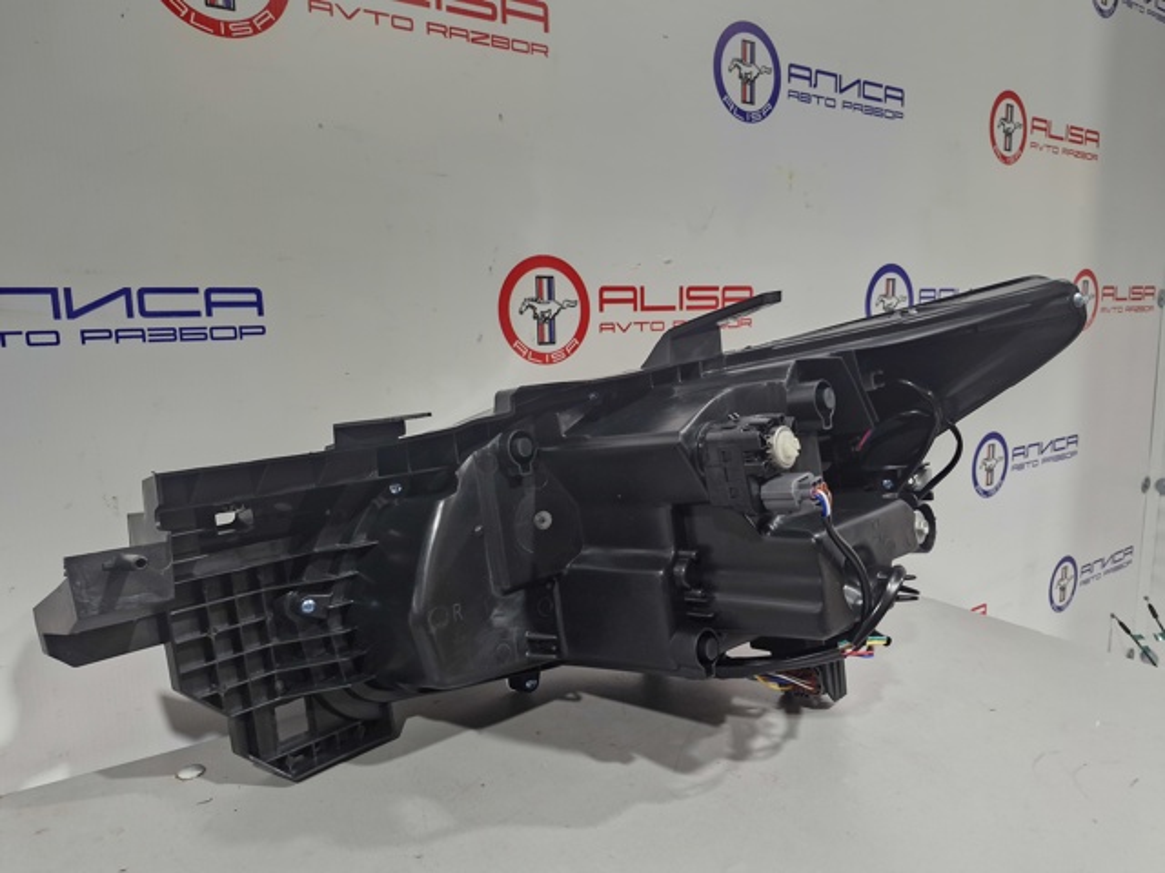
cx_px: 582
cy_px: 436
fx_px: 774
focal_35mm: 23
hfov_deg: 73.9
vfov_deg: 58.9
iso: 400
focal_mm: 5.54
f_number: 1.8
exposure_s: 1/100
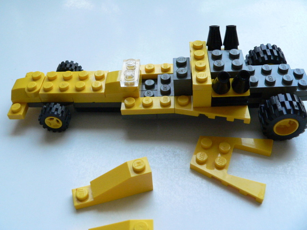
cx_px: 154
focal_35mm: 36
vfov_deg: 39.7
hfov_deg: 51.4
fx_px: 319
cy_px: 115
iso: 400
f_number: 4
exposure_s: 1/160
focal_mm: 6
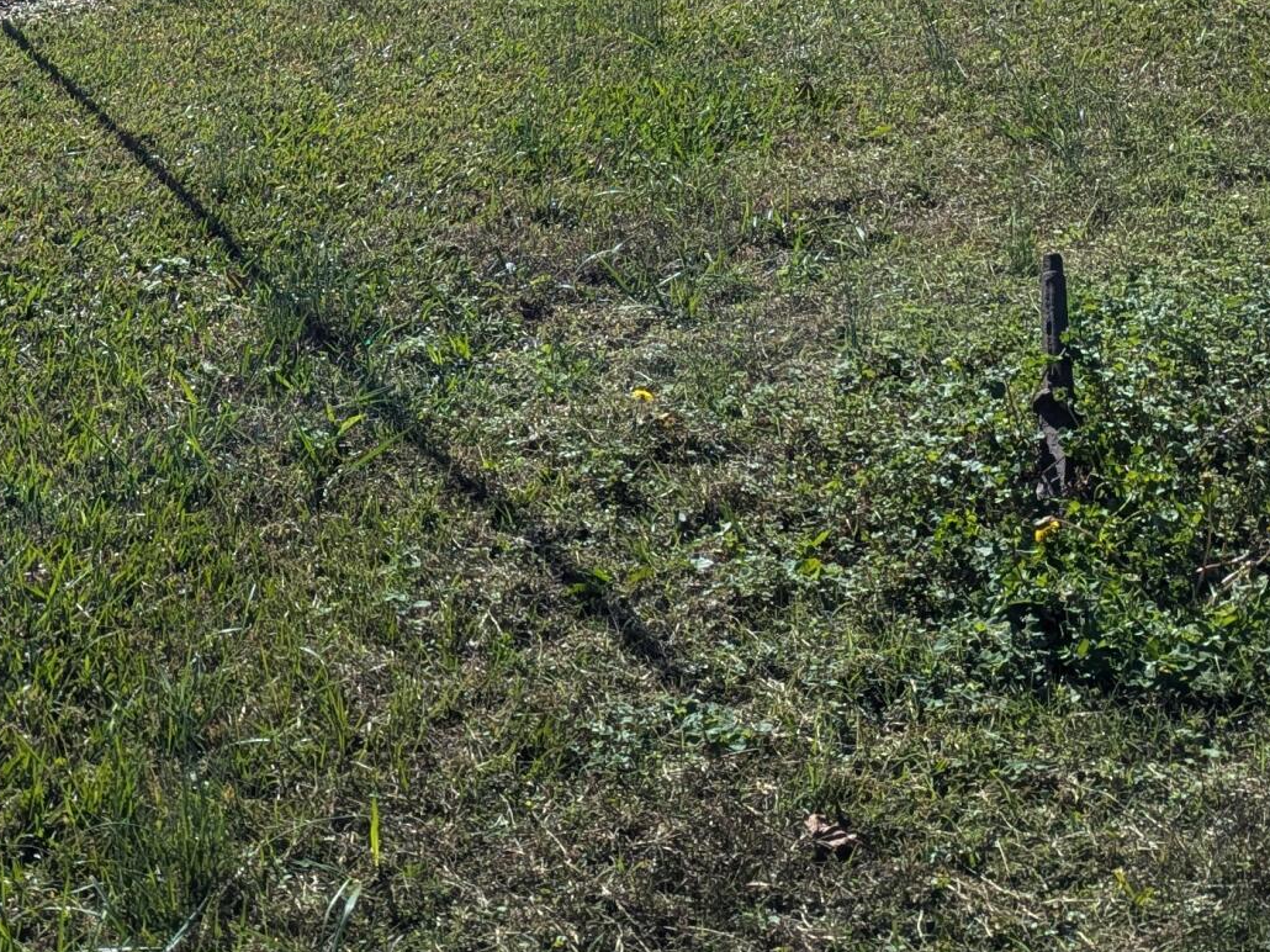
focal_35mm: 70
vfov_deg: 19.9
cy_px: -138
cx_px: 236
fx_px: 2568
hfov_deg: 27.2
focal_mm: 6.81
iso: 48
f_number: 1.85
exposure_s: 1/3774
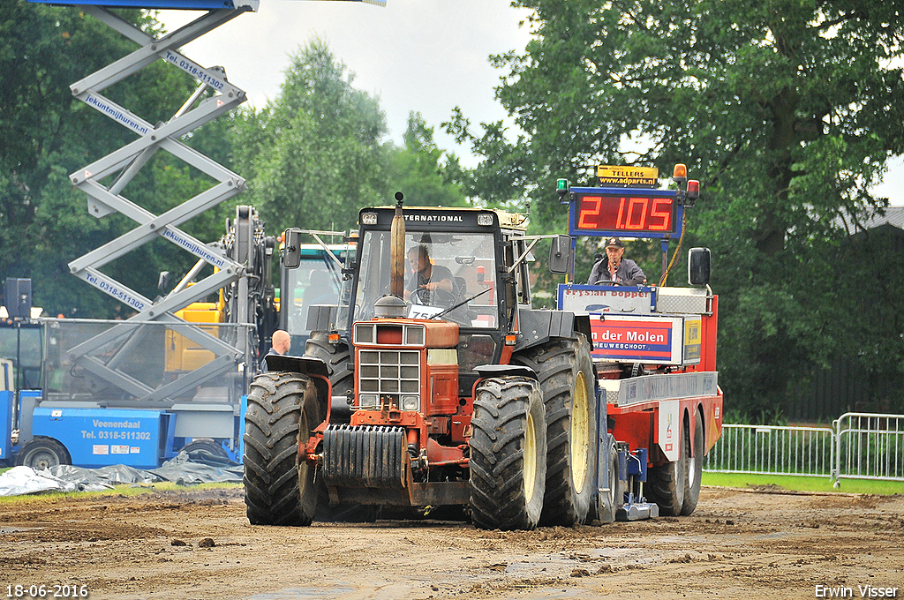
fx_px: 8276
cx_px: 452
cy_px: 300
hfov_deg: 6.3
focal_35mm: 330
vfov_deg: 4.2
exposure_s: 1/1000
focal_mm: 220
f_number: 5.6
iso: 500
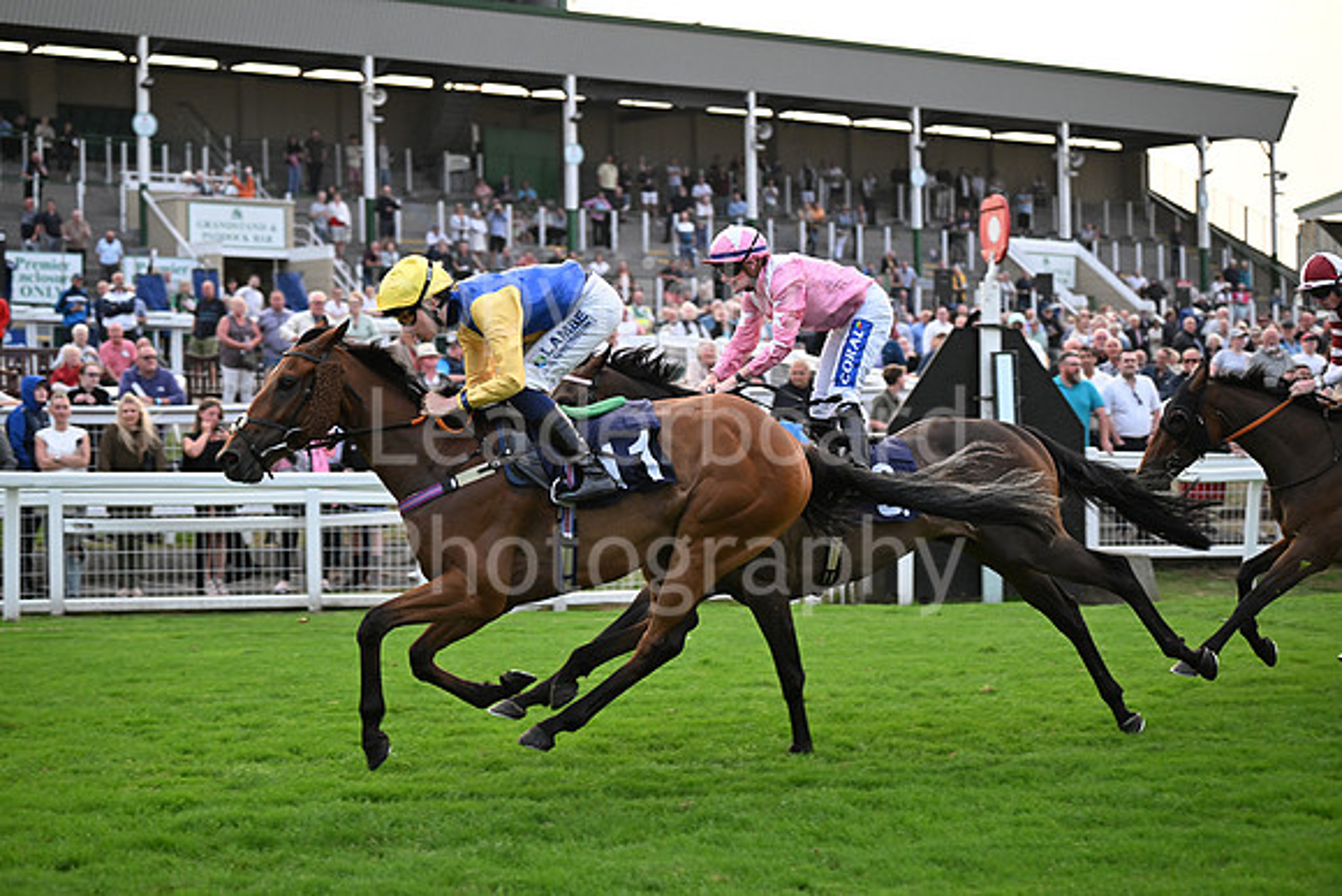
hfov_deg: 28.8
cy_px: 448
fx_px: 2610
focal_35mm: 70
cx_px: 671
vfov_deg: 19.5
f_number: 2.8
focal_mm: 70
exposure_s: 1/1000
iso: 1600
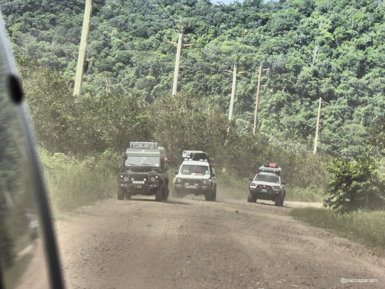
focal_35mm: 231
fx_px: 2569
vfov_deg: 6.4
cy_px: 144
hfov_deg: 8.6
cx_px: 192
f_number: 5.6
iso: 160
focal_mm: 41.4
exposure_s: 1/400
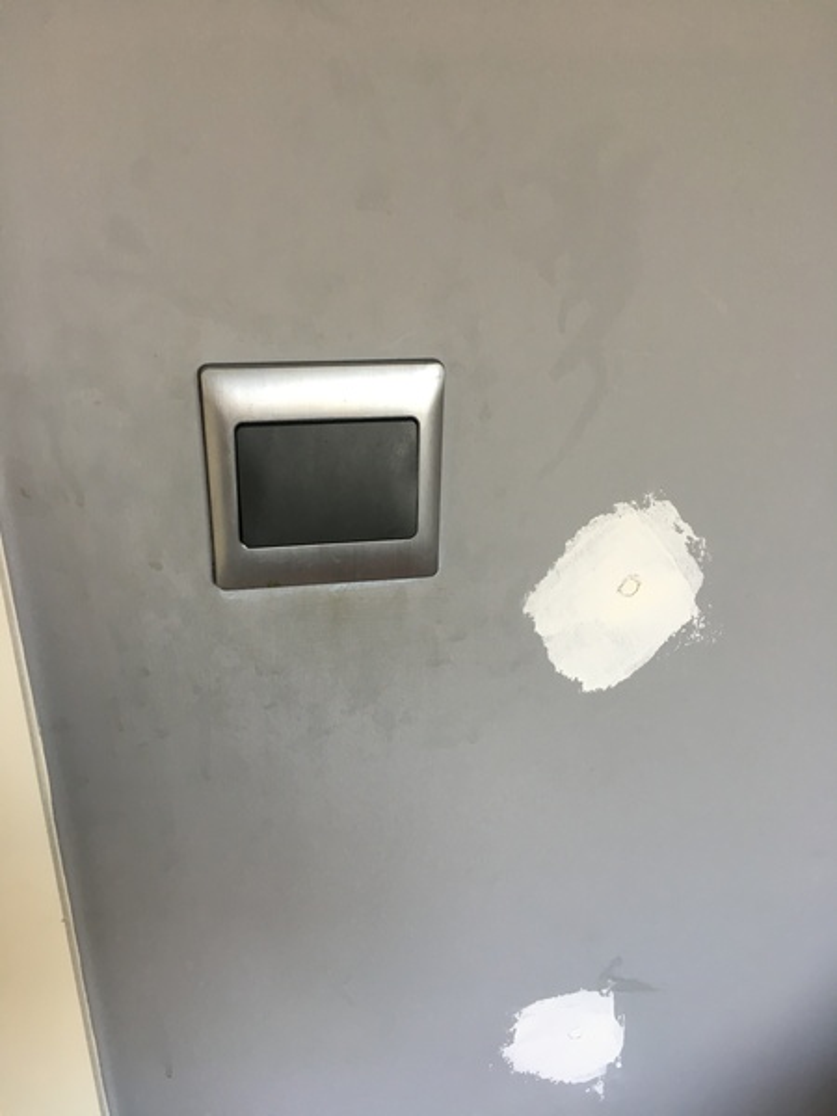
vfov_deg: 61.7
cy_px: 558
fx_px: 935
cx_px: 418
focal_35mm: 29
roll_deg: -0.9
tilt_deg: -25.1
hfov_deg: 48.2
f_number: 2.2
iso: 80
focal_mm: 4.15
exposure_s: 1/33
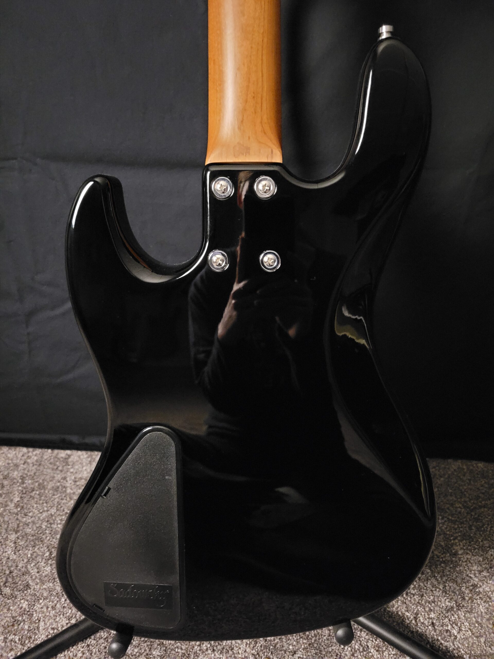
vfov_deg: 67.3
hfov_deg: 53.1
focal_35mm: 26
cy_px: 330
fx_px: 495
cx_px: 247
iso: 3200
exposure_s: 1/10
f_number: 1.8
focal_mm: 5.4
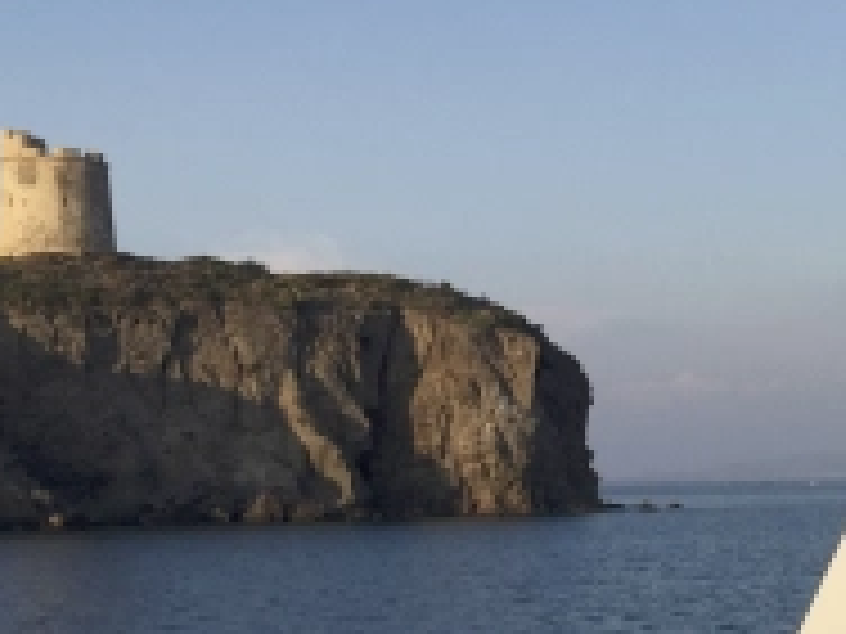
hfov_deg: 21.9
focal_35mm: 85
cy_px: 474
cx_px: 914
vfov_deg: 17.3
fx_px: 2077
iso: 32
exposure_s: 1/2083
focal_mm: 4.15
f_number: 2.2
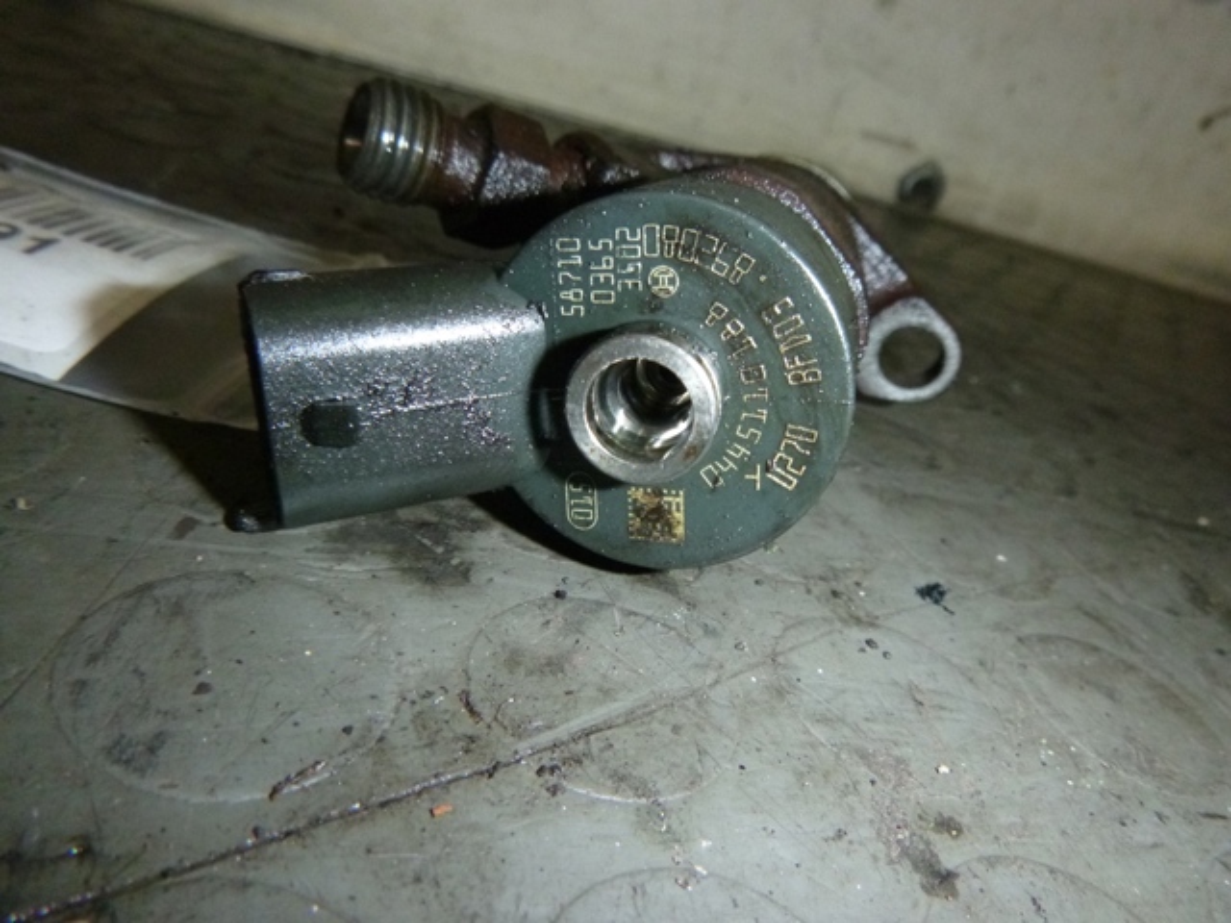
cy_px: 462
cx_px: 616
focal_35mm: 25
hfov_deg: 69.4
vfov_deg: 54.9
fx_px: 889
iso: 400
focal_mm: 4.5
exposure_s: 1/60
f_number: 3.9
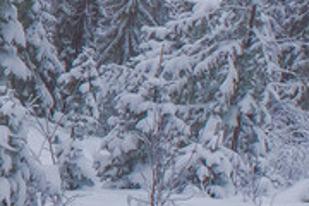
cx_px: -421
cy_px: -178
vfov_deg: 7.8
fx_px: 1459
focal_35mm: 170
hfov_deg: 10.5
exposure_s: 1/40
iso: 800
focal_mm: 34
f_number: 10
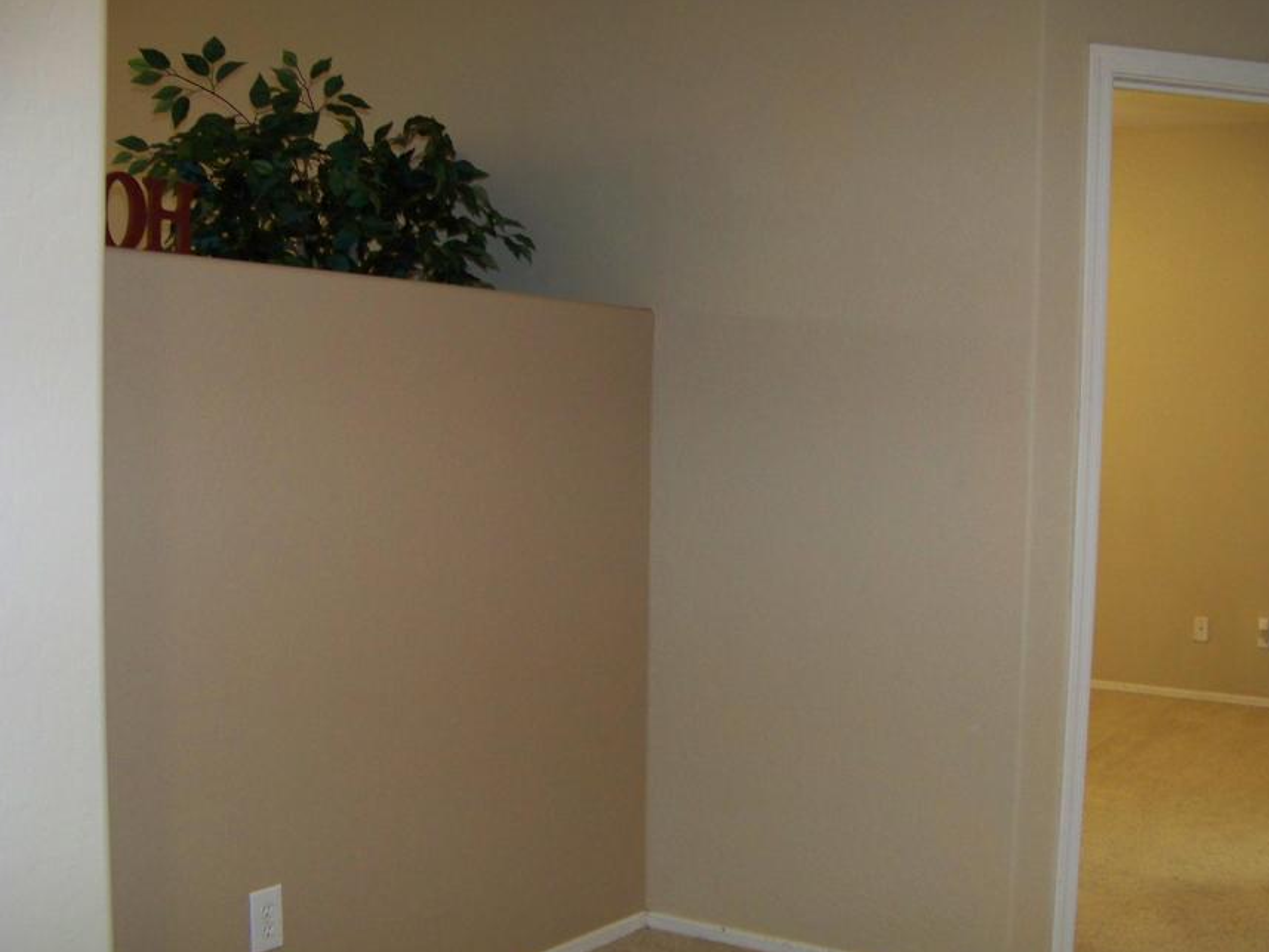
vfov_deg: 33.6
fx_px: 1577
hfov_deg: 43.8
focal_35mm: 43
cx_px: 699
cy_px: 539
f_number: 2.8
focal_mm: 5.85
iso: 200
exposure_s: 1/30
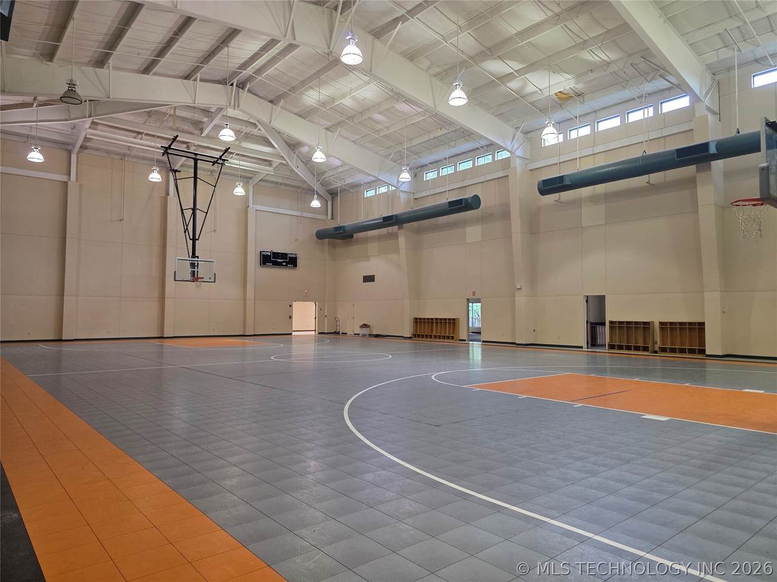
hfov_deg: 73.9
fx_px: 516
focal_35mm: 23
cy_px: 291
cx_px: 388
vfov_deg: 58.9
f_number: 1.7
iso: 250
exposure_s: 1/120
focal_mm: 6.3
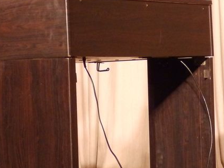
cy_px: 64
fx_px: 1760
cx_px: 30
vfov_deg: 5.5
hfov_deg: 7.3
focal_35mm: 272
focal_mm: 20.6
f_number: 4.8
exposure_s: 1/20
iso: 800
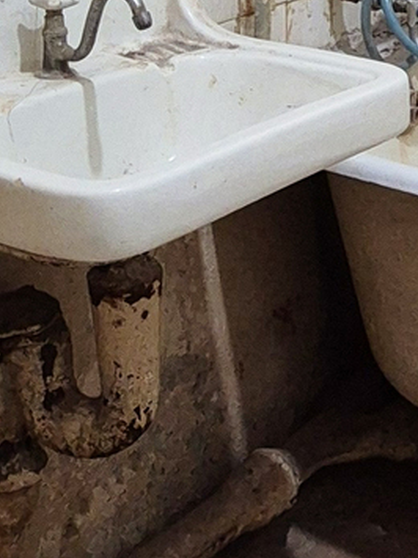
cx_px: 486
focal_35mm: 75
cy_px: -71
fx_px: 1208
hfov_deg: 18.7
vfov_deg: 24.1
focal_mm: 2.2
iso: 800
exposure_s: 1/50
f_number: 2.2
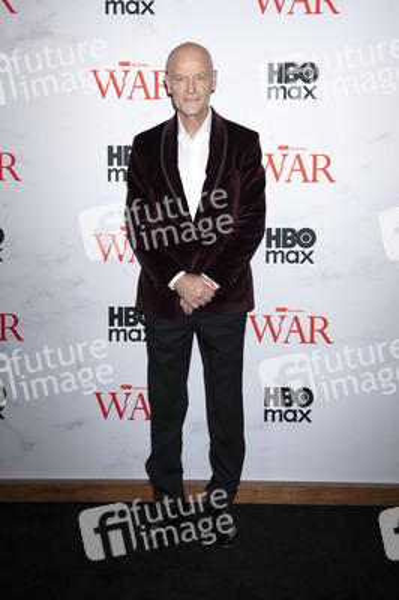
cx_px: 200
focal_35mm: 44
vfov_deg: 44.5
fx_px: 733
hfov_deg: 30.5
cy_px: 300
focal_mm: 44
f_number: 6.3
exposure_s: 1/200
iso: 640
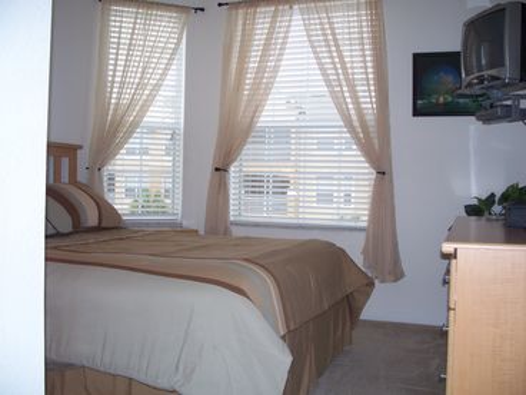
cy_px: 198
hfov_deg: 50.1
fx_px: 562
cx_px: 263
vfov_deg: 38.7
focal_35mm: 37
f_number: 2.8
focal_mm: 7.8
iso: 125
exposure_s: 1/60
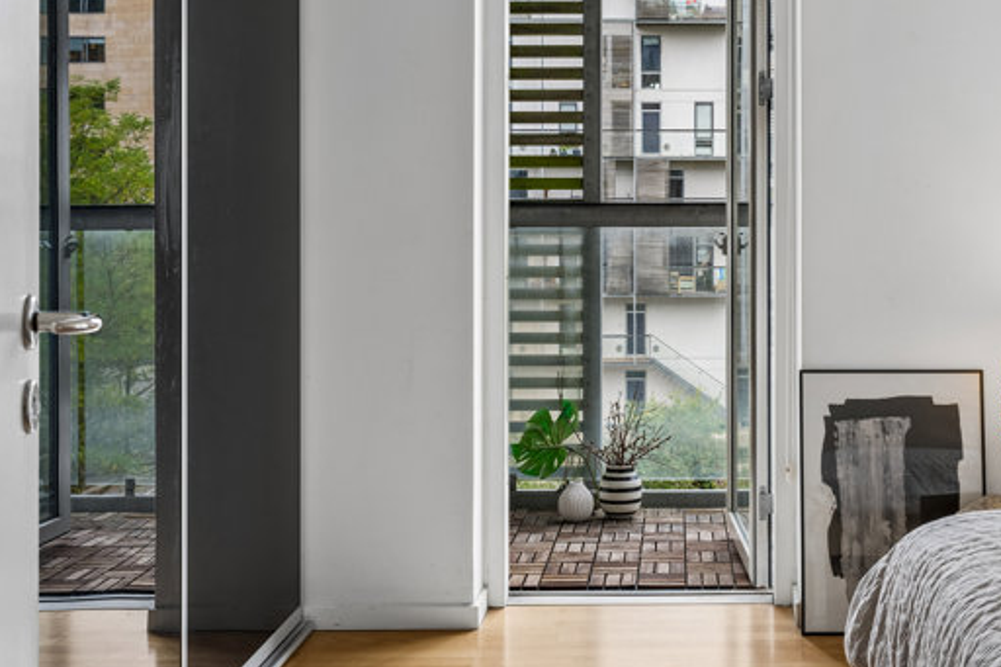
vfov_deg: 26.3
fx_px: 1411
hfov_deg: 38.3
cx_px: 712
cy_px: 193
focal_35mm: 51
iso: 160
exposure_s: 1/8
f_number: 9
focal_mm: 32.5
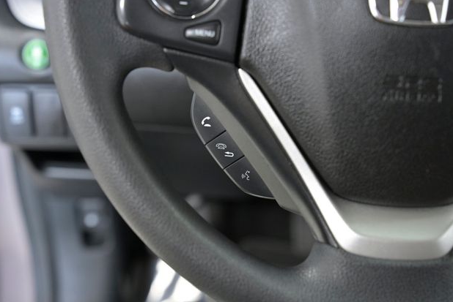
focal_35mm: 59
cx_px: 226
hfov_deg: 33.9
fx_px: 743
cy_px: 155
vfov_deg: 23.0
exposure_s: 1/125
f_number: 4
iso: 2000
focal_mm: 57
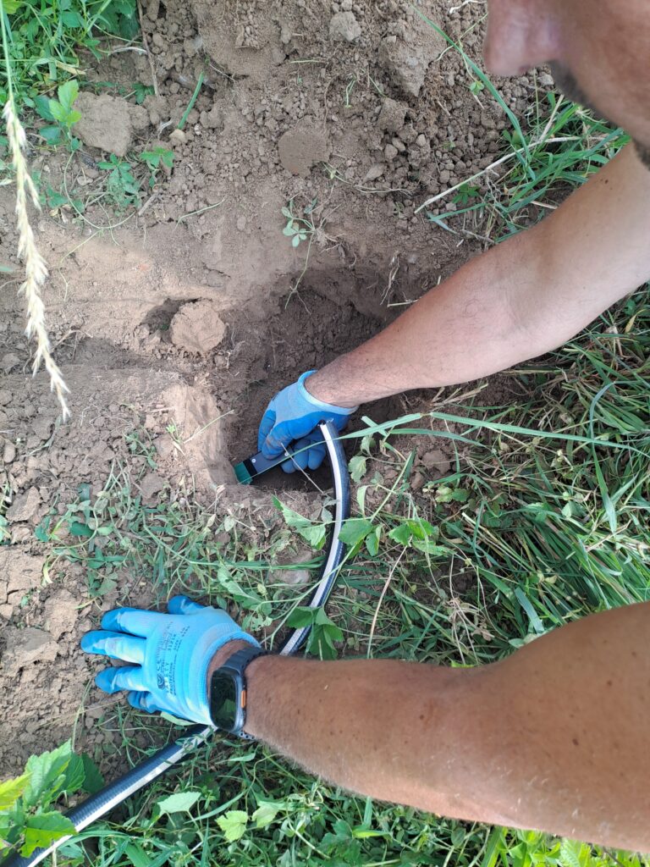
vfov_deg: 69.4
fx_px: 626
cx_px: 325
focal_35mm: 25
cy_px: 434
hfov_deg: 54.9
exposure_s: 1/100
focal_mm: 4.65
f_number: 1.8
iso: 32
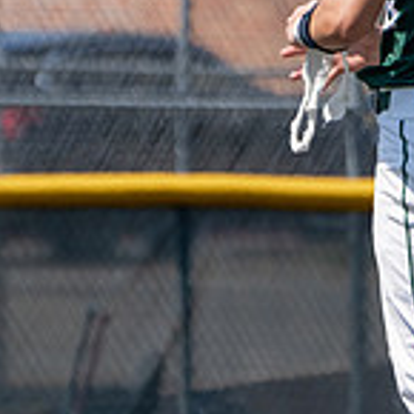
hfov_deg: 1.2
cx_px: 395
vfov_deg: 1.2
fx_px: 19918
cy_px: 78
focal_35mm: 1472
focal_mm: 342
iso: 640
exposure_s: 1/2000
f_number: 8
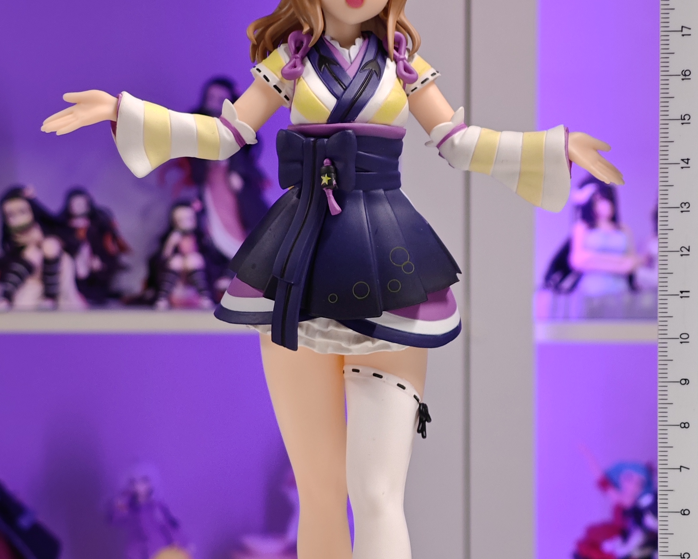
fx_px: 2500
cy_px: 372
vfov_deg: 12.7
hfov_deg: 15.9
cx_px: 404
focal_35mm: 121
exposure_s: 1/17.1
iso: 400
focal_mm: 7.48
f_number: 2.4
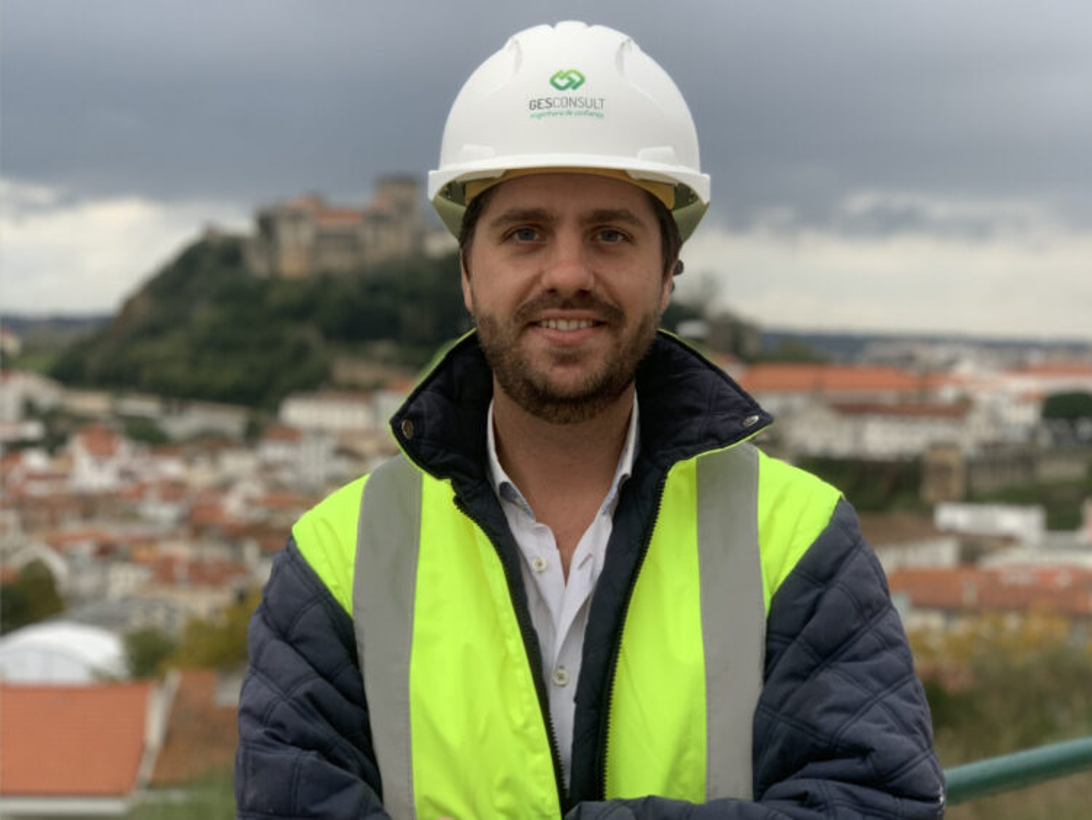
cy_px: 410
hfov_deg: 36.8
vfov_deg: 28.0
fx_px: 1641
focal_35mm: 52
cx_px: 546
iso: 20
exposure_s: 1/122
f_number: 2.4
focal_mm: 6
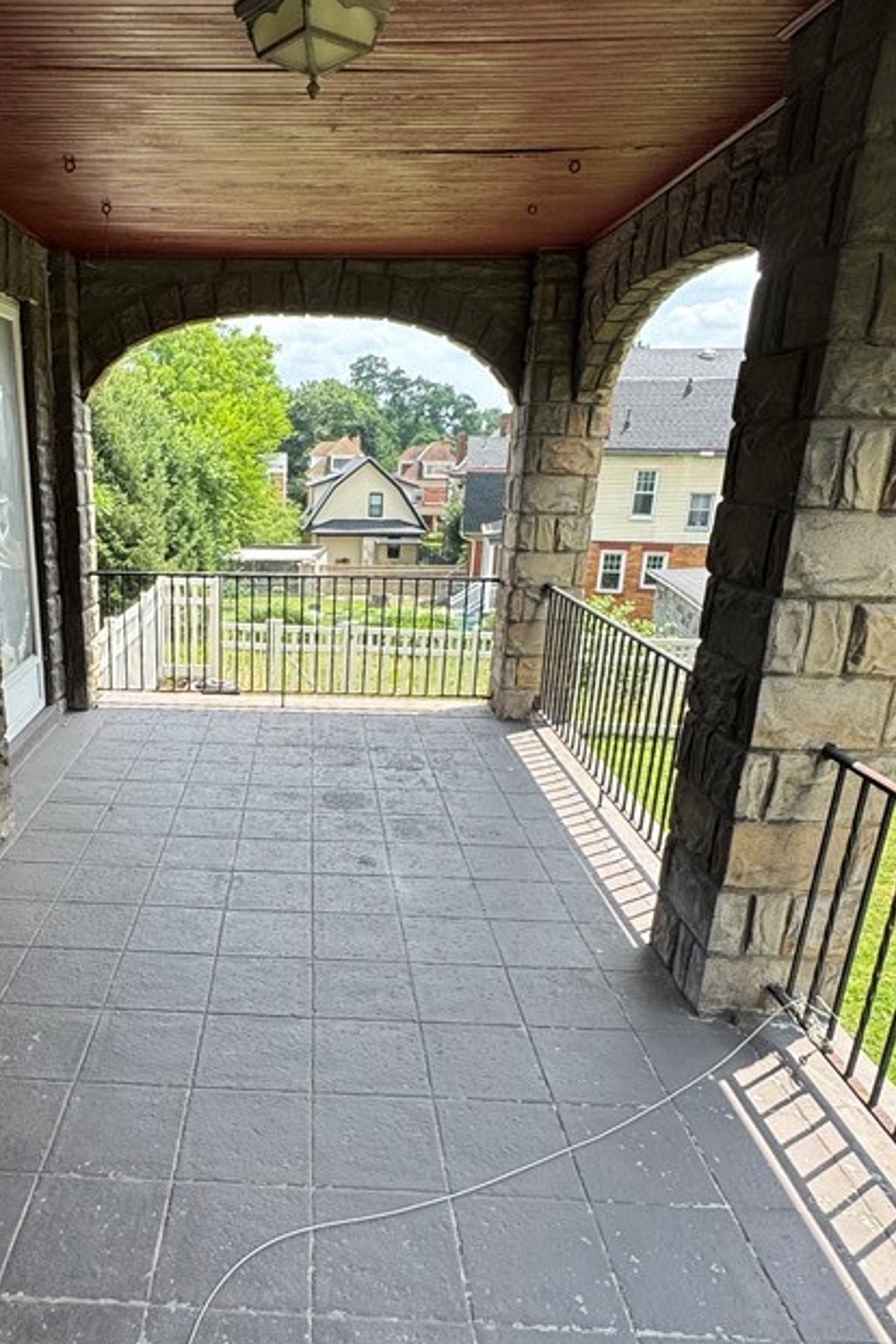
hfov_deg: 51.7
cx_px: 268
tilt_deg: -18.6
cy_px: 729
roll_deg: +0.1
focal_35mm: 24
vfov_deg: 73.6
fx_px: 896
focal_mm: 2.22
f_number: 2.2
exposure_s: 1/433
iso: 40
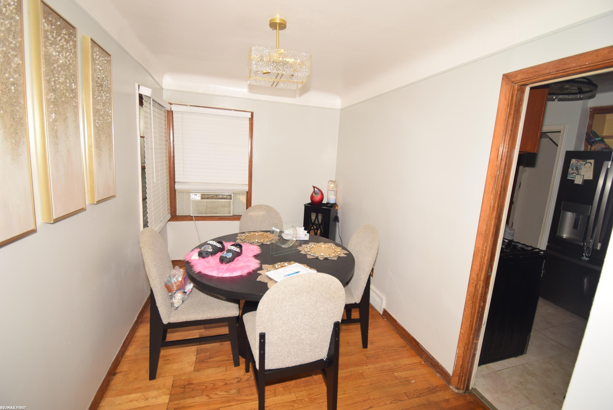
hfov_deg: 100.3
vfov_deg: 77.4
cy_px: 205
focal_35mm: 15
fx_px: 256
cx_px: 306
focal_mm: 10
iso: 100
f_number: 4.5
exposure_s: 1/160
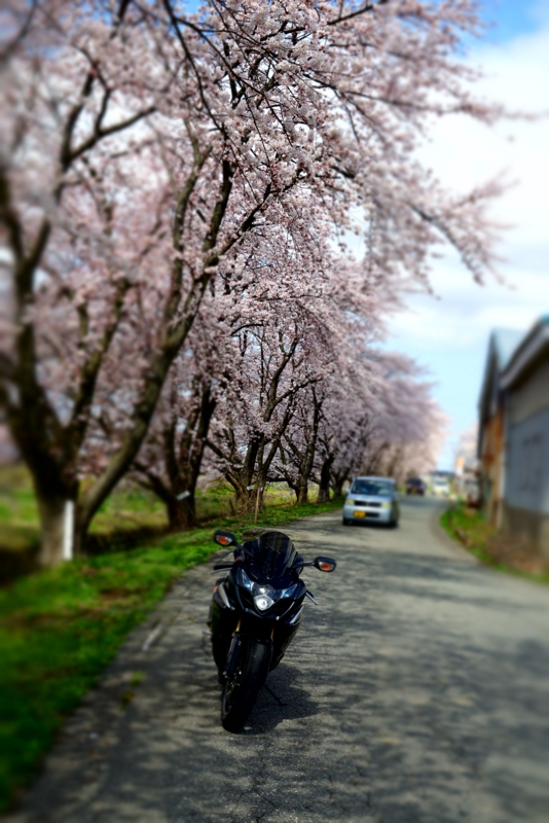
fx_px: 1074
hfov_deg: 28.7
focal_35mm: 47
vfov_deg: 41.9
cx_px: 274
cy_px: 412
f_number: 11
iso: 100
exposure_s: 1/125
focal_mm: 47
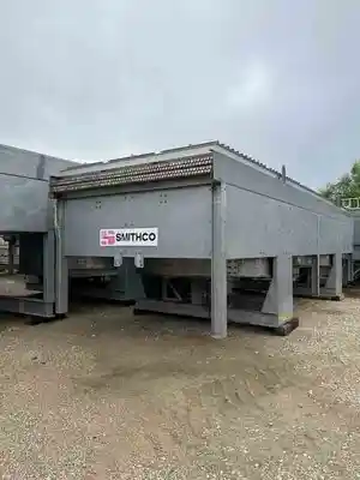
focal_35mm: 26
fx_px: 361
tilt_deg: +0.8
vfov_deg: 67.3
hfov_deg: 53.1
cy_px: 240
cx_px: 180
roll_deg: +0.9
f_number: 1.6
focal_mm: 5.1
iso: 50
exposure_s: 1/1325
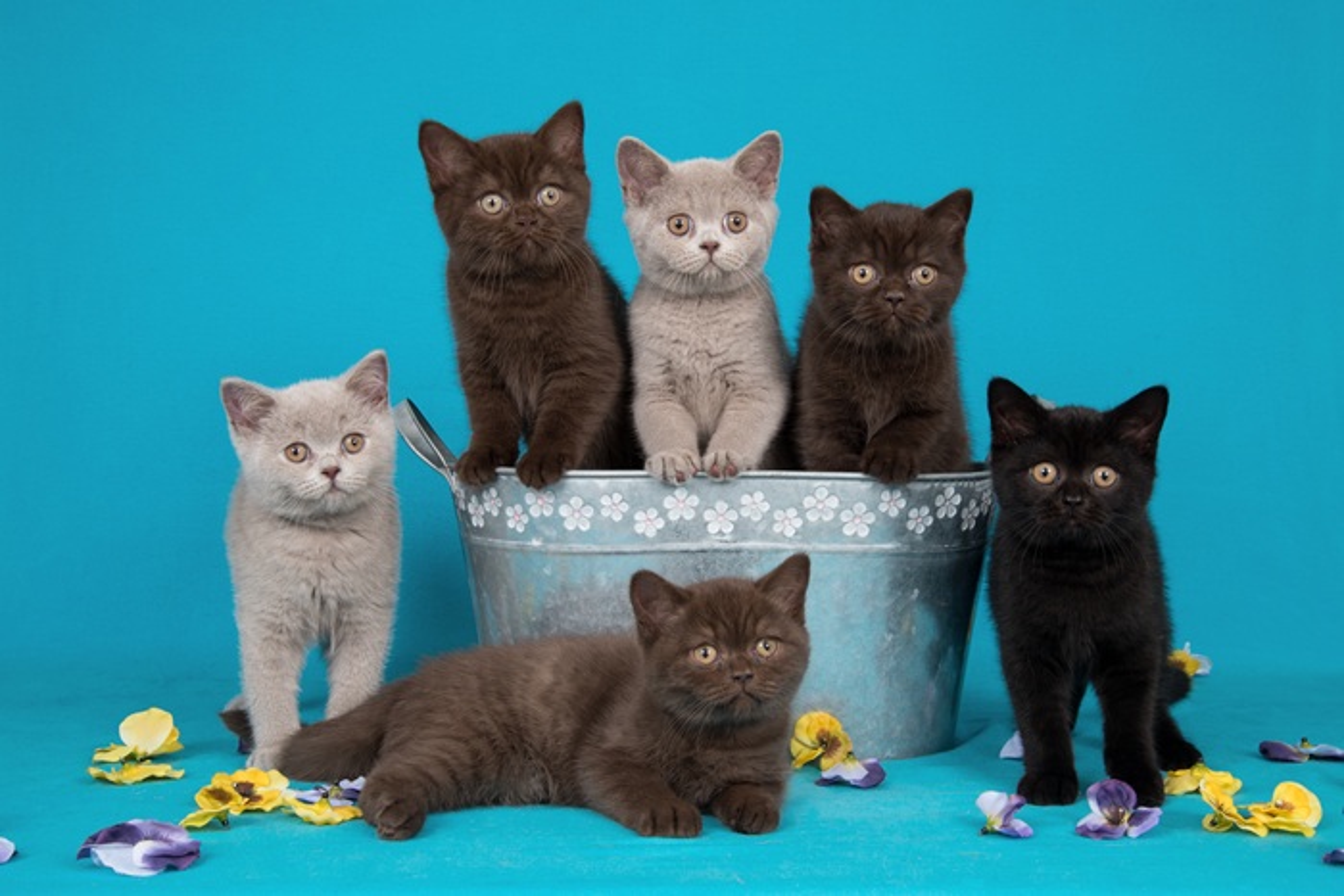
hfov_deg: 41.1
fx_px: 1792
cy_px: 448
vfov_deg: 28.1
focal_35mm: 48
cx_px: 672
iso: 200
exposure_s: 1/125
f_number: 11
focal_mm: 48
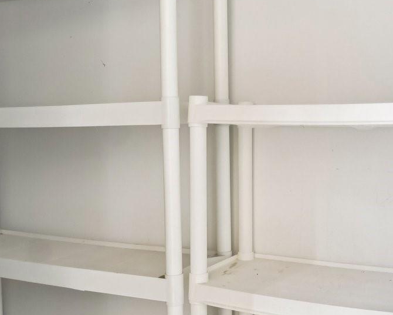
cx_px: 291
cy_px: 148
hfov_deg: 41.7
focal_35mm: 43
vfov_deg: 34.9
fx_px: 500
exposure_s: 1/5
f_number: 8
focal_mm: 10
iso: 400
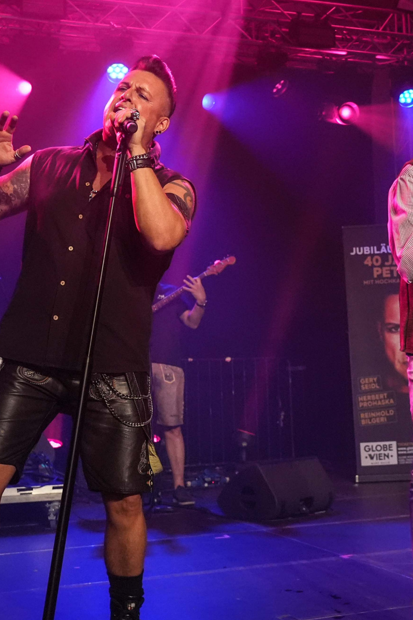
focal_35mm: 54
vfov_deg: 36.9
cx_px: 242
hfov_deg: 25.0
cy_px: 310
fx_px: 930
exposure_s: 1/500
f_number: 4
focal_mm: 24
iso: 5000
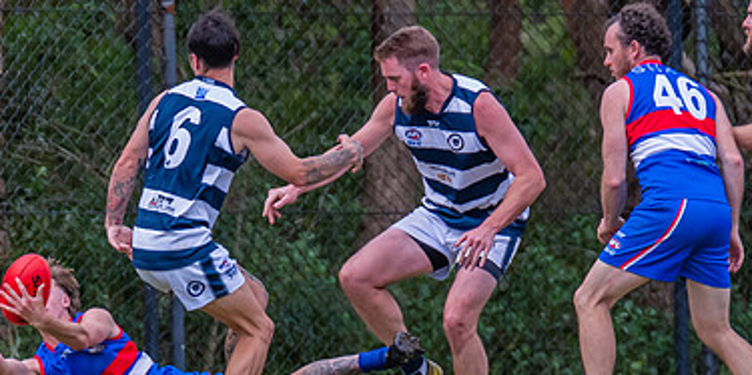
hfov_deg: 1.6
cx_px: 168
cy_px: 278
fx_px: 27577
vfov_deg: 0.8
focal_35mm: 1420
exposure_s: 1/2000
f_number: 5.6
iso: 800
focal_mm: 420
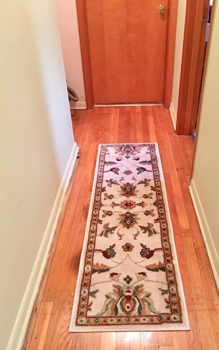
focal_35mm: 31
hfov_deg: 40.6
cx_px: 117
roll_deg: +2.6
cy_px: 175
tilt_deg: -32.6
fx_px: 296
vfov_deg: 61.2
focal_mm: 4.15
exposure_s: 1/4
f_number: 2.2
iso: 64
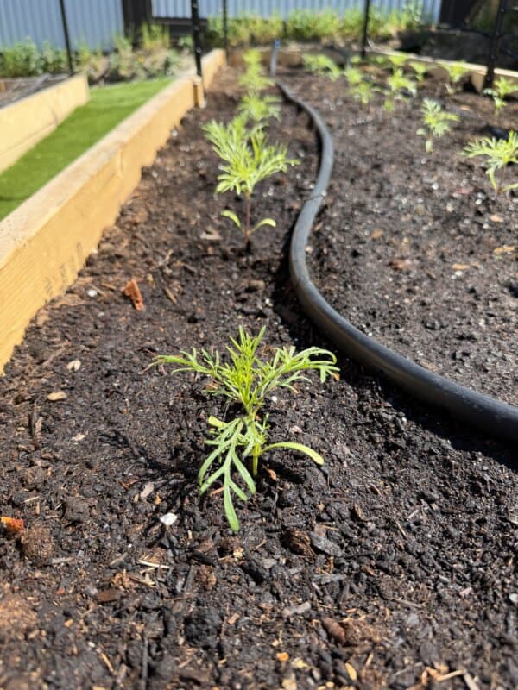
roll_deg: -1.4
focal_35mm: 24
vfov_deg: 71.6
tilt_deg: -28.4
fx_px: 479
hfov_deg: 56.8
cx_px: 259
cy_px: 345
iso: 80
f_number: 1.78
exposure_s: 1/1361
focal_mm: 6.76
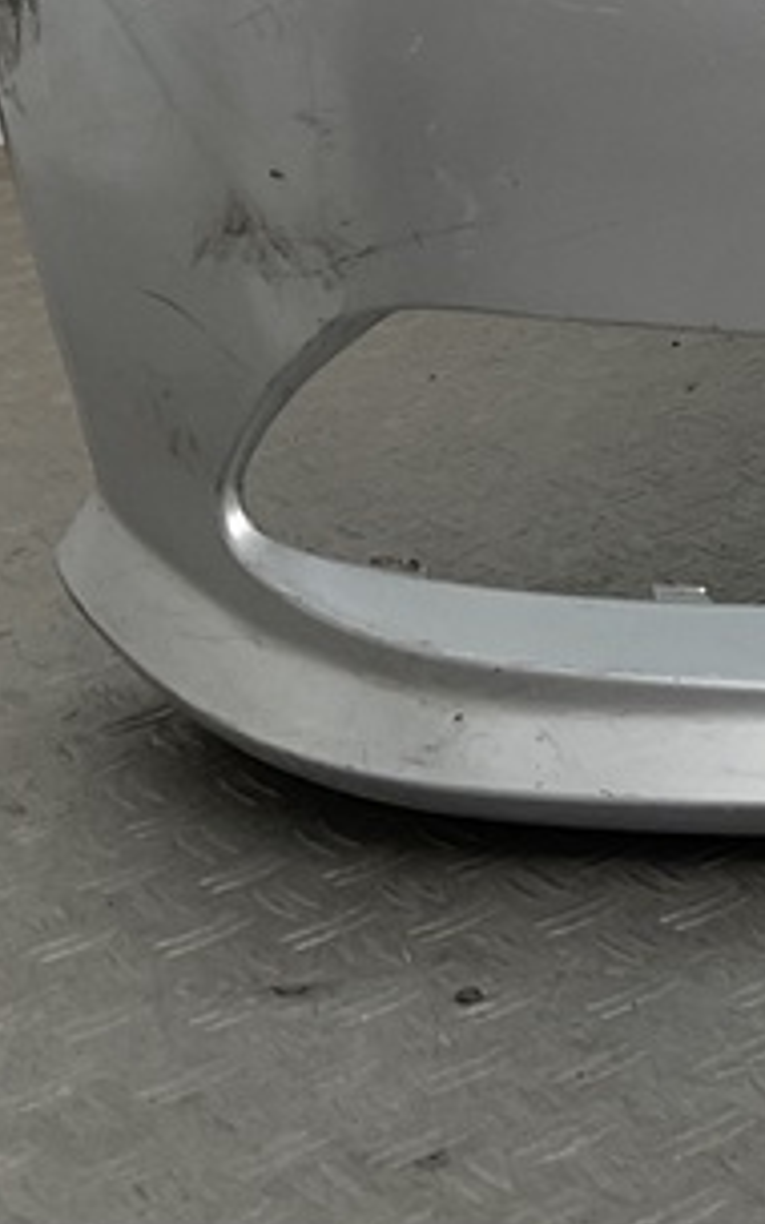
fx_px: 3403
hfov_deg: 11.3
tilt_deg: -9.3
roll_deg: +1.7
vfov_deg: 19.1
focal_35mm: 102
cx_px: 1655
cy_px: -286
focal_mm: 3
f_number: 1.8
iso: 16
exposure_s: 1/276
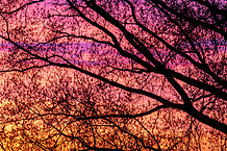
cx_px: 268
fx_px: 1594
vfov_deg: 5.4
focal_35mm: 253
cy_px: -12
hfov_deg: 8.1
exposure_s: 1
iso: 64
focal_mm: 95
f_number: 11
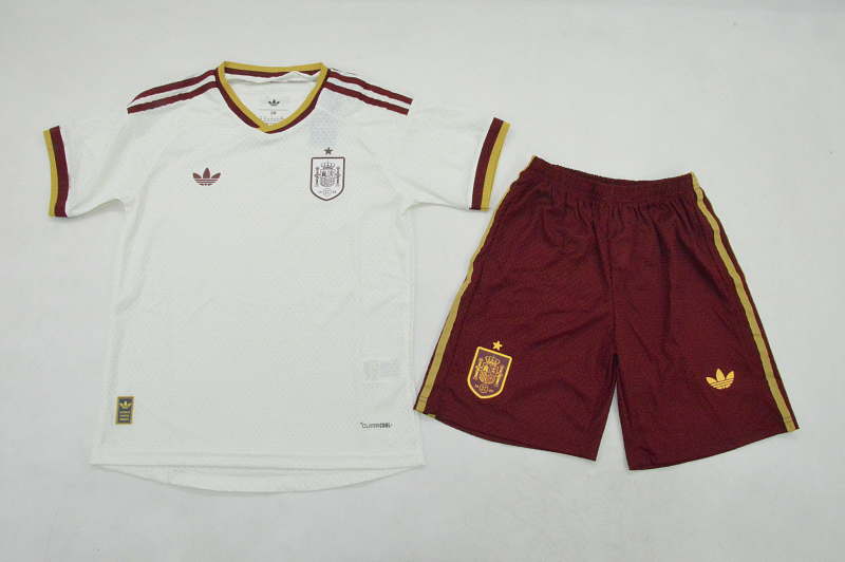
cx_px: 422
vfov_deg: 41.6
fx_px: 739
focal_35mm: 32
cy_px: 281
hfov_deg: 59.5
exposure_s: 1/200
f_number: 25
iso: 6400
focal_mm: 21
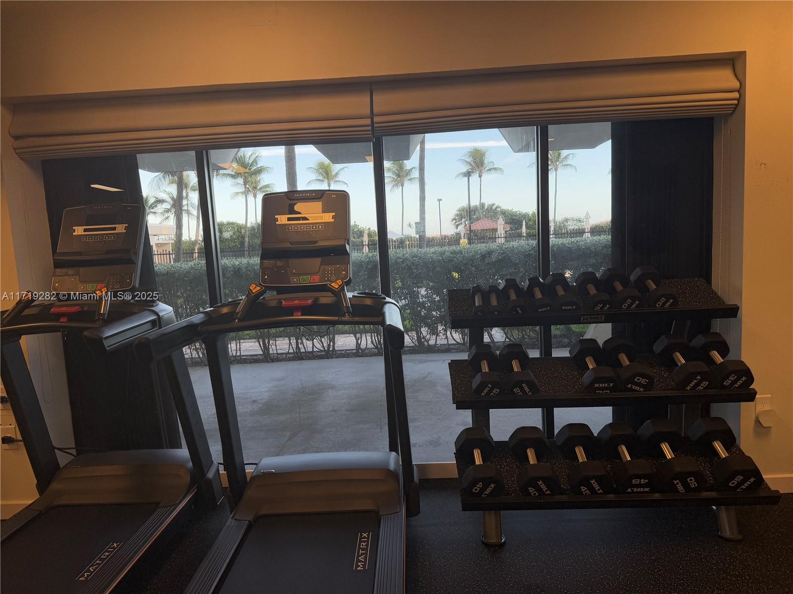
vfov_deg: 56.8
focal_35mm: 24
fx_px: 550
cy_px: 297
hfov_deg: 71.6
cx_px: 396
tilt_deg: -6.1
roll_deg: +3.0
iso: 80
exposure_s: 1/604
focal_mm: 6.76
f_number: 1.78
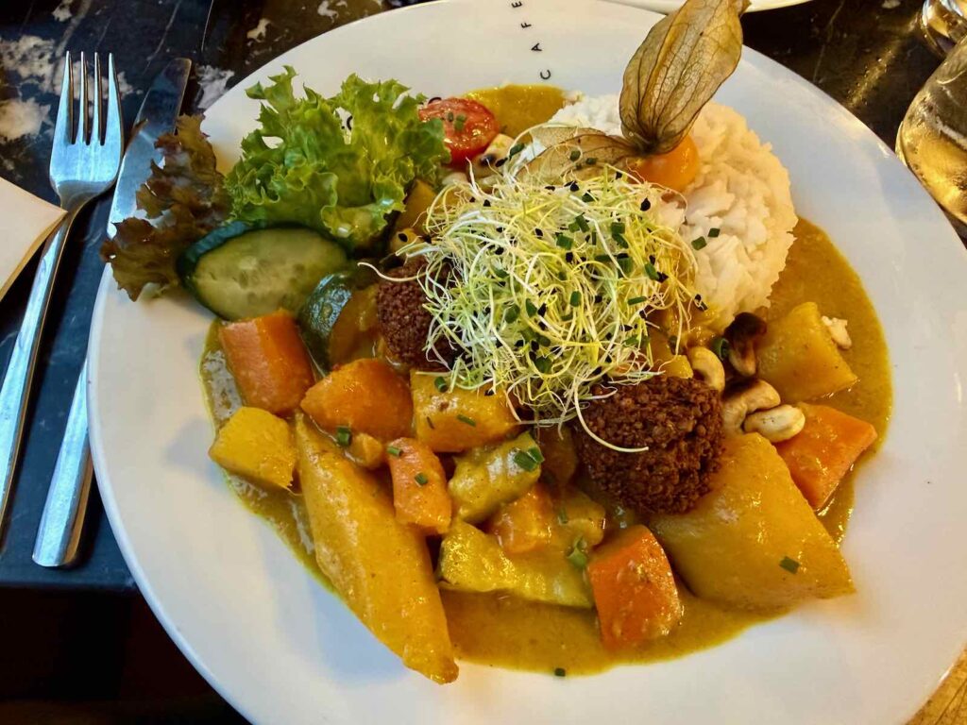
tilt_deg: -65.6
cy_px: 362
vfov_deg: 56.8
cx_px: 484
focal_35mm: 24
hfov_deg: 71.6
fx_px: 670
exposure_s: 1/50
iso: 640
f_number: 2.2
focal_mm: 2.22
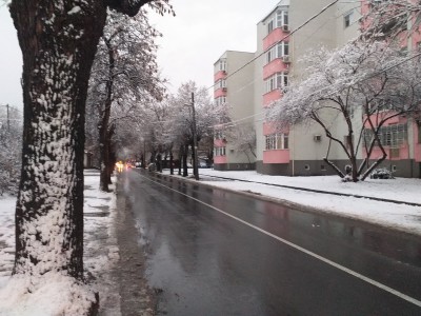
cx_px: 210
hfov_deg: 67.3
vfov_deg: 53.1
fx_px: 316
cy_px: 158
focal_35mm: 26
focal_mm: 3.6
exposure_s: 1/25
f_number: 1.9
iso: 320
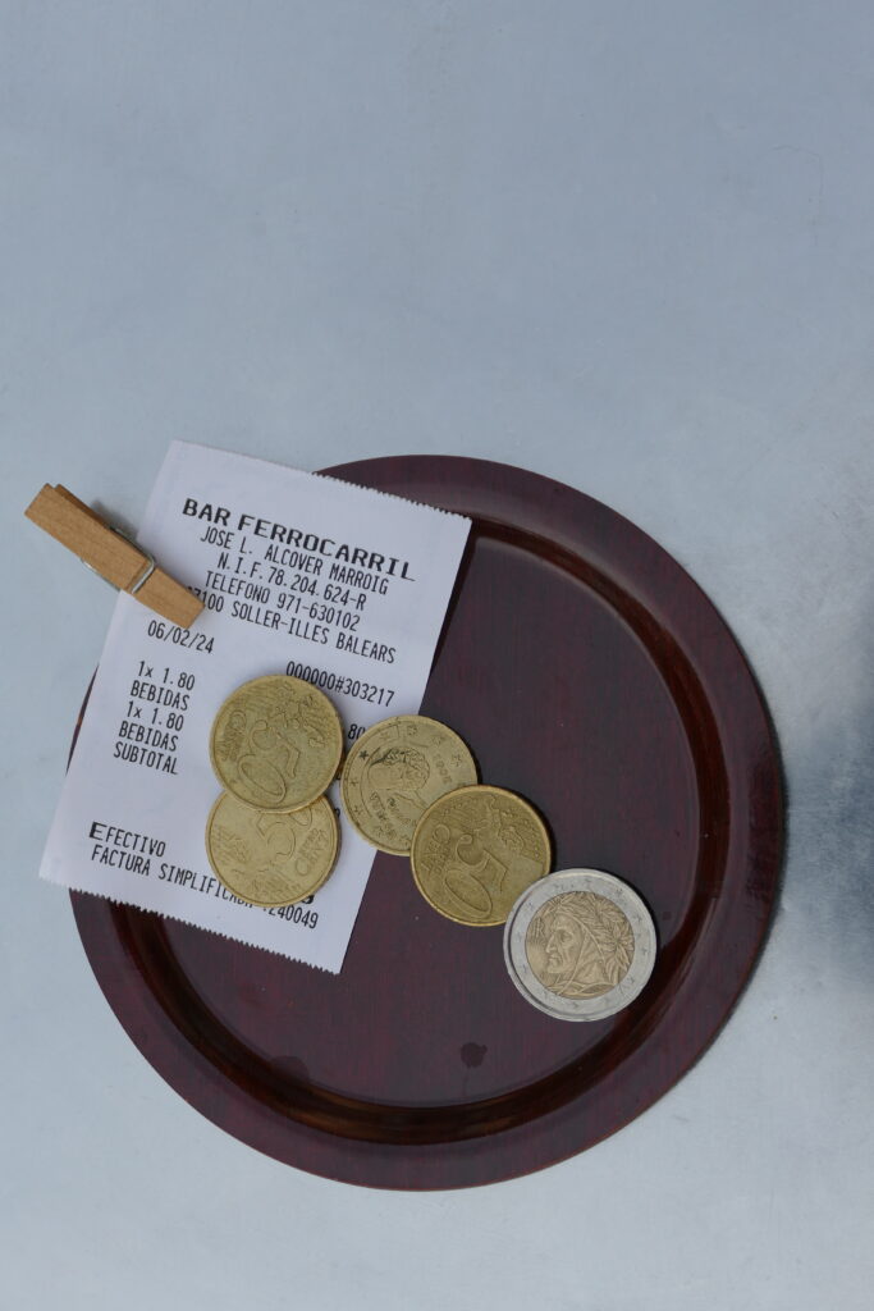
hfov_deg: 20.9
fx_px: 2366
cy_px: 656
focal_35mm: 65
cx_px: 437
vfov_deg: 31.0
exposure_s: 1/640
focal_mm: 23.65
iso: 125
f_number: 3.6
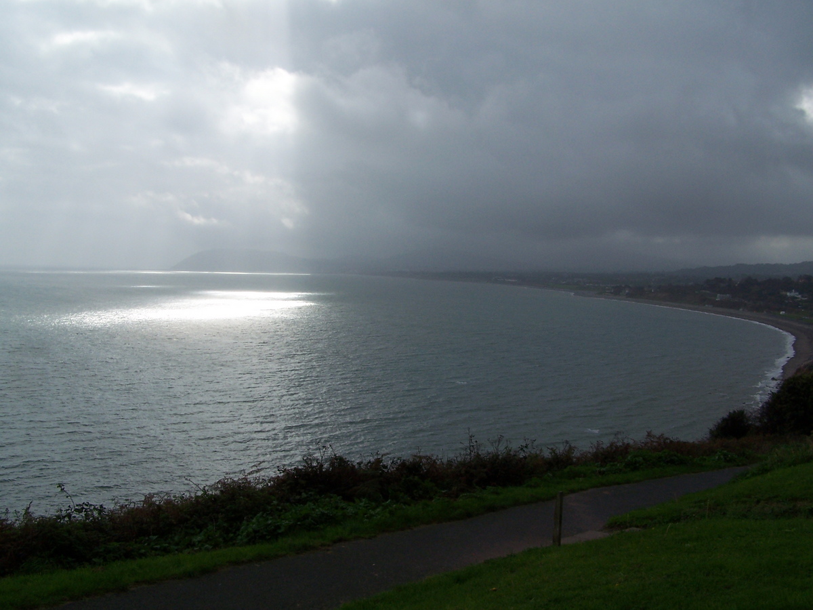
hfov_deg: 49.0
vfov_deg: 37.7
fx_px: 892
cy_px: 305
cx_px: 406
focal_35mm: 38
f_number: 5.6
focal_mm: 6.3
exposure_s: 1/500
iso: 80
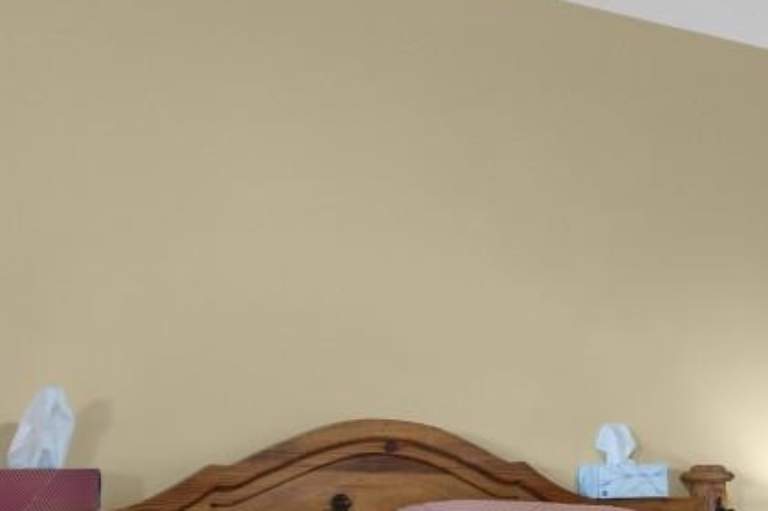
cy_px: 445
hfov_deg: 32.3
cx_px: 735
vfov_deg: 22.9
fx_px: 1237
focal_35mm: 58
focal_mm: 10
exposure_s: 1/5
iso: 100
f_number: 4.5
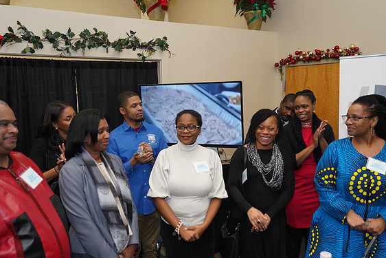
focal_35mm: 32
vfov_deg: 41.1
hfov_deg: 58.7
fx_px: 343
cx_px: 198
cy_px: 130
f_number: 4
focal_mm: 31
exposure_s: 1/200
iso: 1600
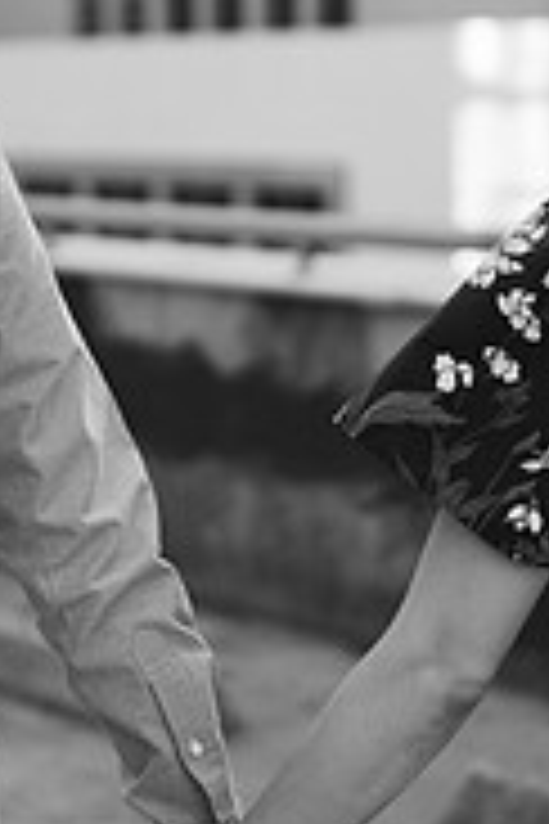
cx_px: 270
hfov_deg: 12.3
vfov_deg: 18.4
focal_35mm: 111
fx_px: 2539
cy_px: 281
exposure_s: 1/1600
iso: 100
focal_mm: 35
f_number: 1.8
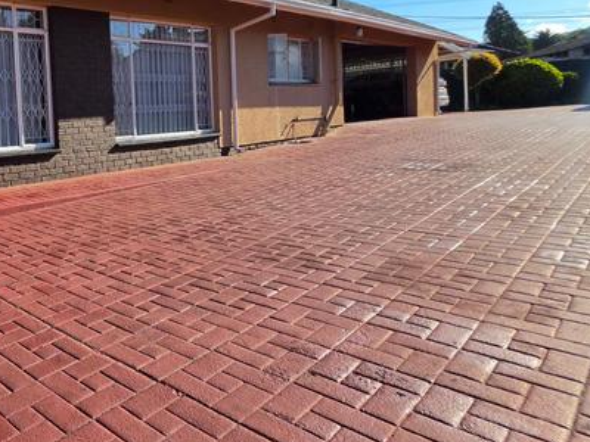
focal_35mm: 26
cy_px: 158
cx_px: 55
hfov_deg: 57.4
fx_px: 443
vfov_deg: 52.3
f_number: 1.9
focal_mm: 2.2
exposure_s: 1/1641
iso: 32
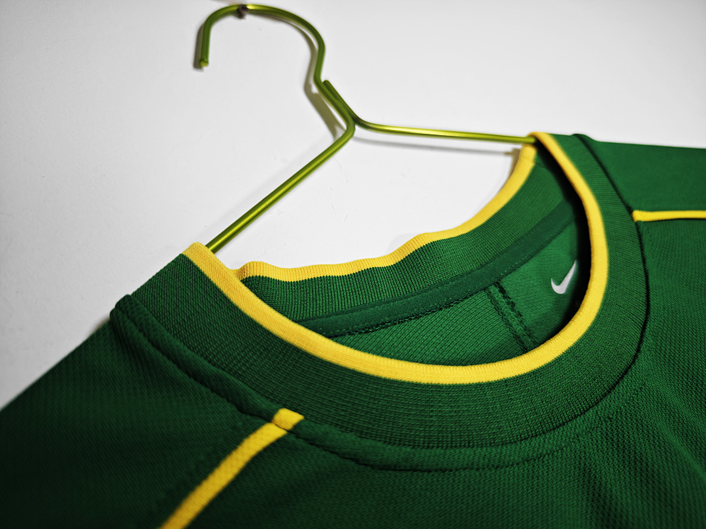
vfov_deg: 58.9
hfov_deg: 73.9
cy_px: 264
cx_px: 353
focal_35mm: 23
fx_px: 469
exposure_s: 1/100
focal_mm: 8.67
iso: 113
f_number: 1.75
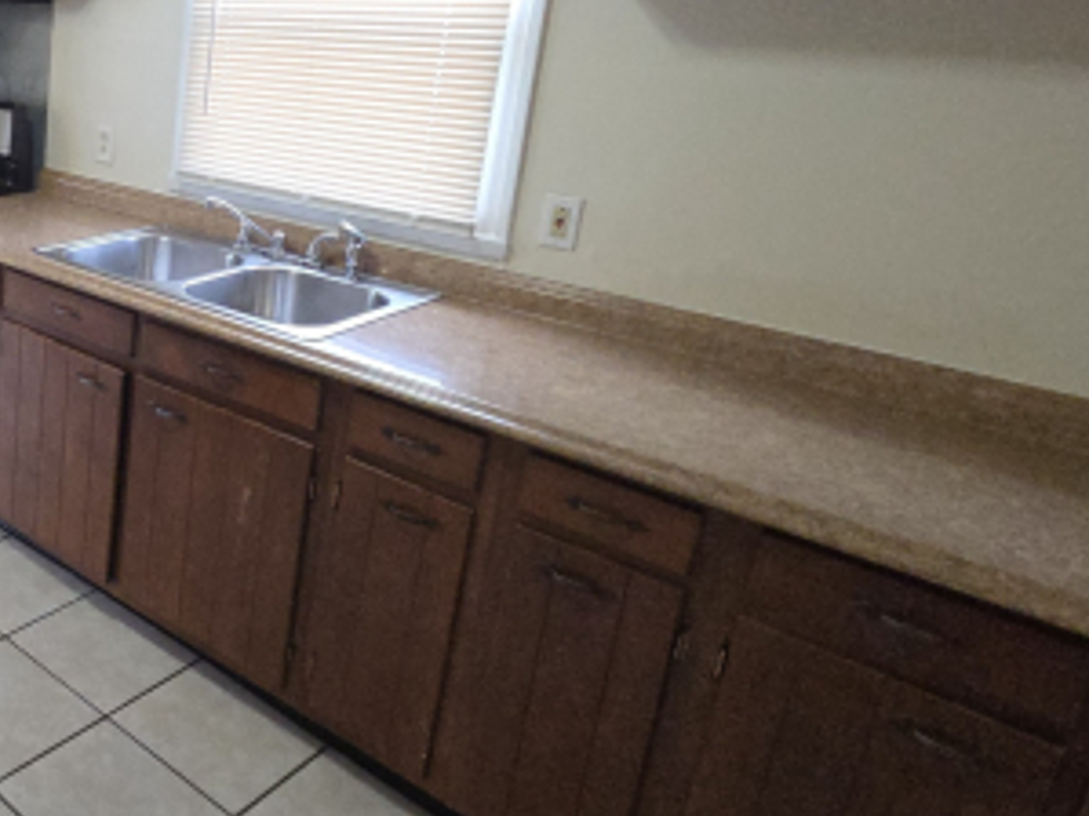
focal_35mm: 29
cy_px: 251
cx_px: -89
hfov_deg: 46.7
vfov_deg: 47.2
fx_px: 912
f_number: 2.2
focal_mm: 2.2
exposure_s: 1/120
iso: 250
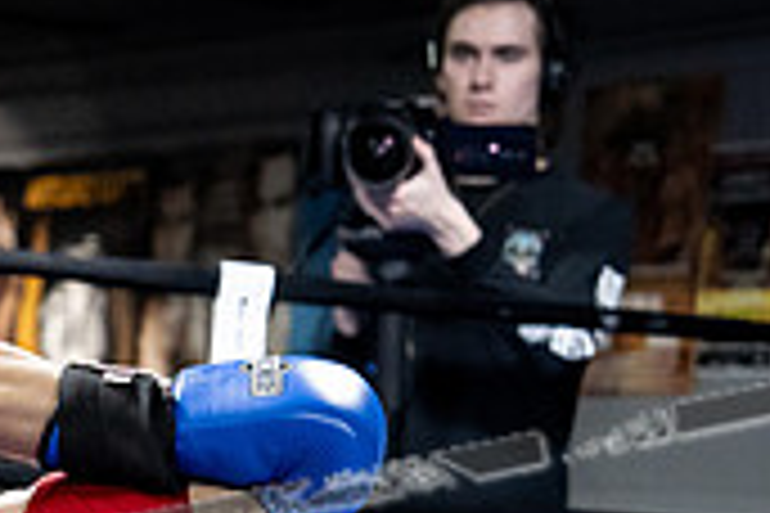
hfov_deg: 8.6
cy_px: 655
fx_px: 5069
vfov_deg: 5.8
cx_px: -189
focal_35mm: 237
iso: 8000
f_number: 2.8
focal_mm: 70
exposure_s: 1/1000
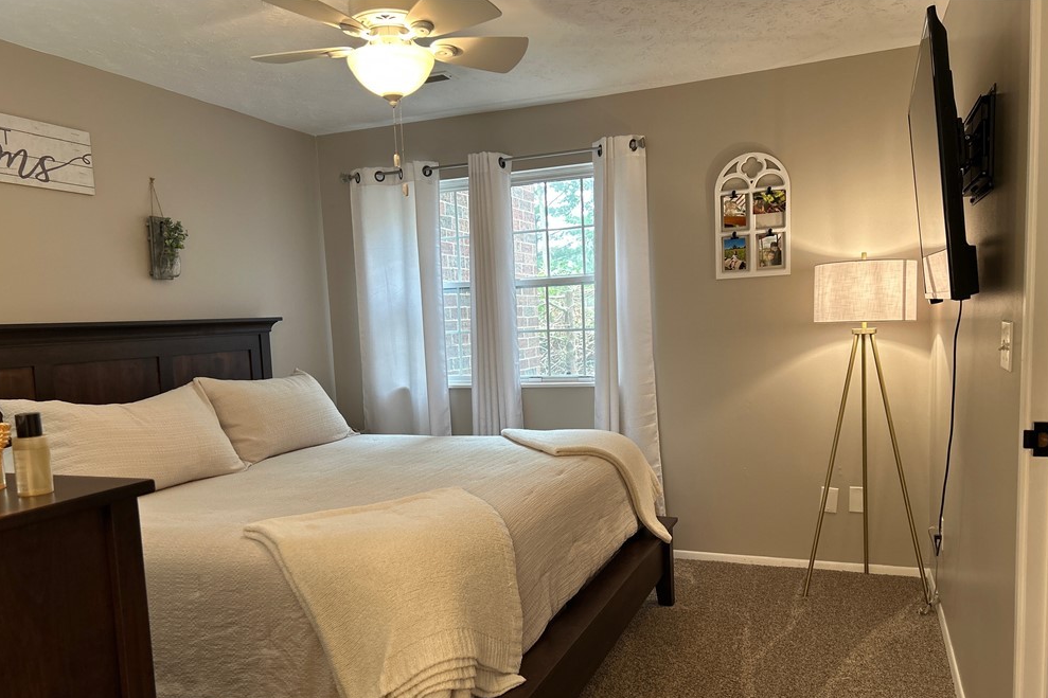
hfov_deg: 65.5
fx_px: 815
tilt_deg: -6.9
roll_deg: +2.8
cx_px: 520
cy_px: 404
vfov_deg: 46.2
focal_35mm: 28
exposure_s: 1/60
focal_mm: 5.7
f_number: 1.5
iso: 100
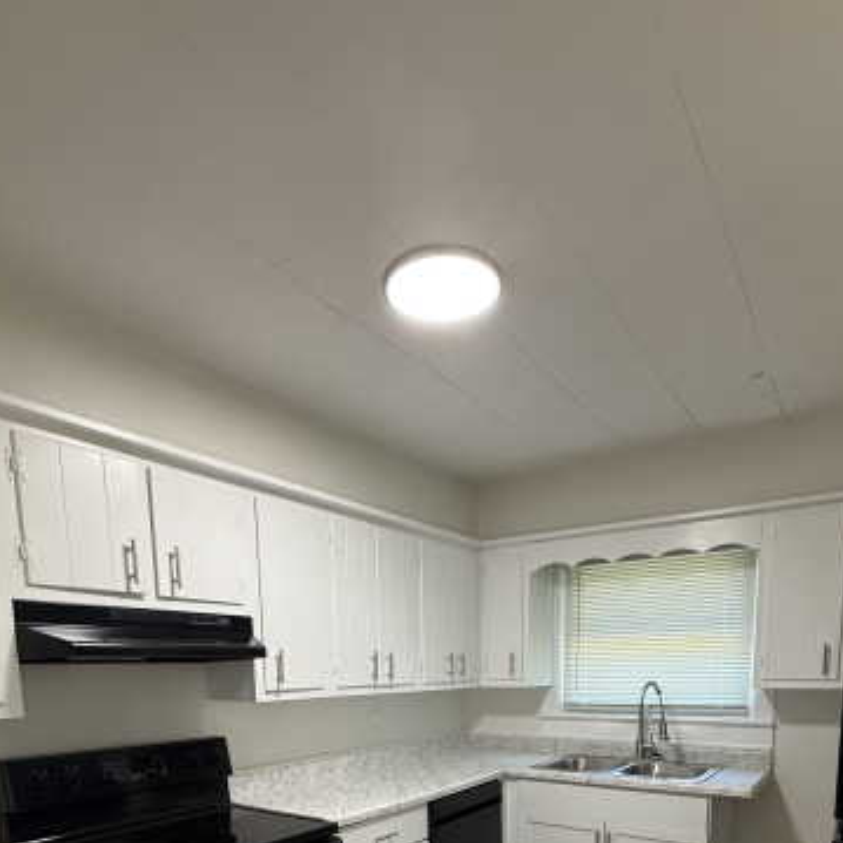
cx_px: 446
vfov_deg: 57.7
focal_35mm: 23
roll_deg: +0.8
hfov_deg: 67.2
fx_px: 634
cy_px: 760
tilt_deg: -7.4
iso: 200
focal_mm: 2.22
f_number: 2.2
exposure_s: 1/120
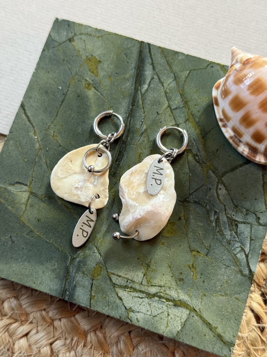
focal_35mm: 48
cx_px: 134
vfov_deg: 39.7
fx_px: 494
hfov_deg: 30.3
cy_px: 178
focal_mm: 6.76
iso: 200
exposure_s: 1/33
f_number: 1.78
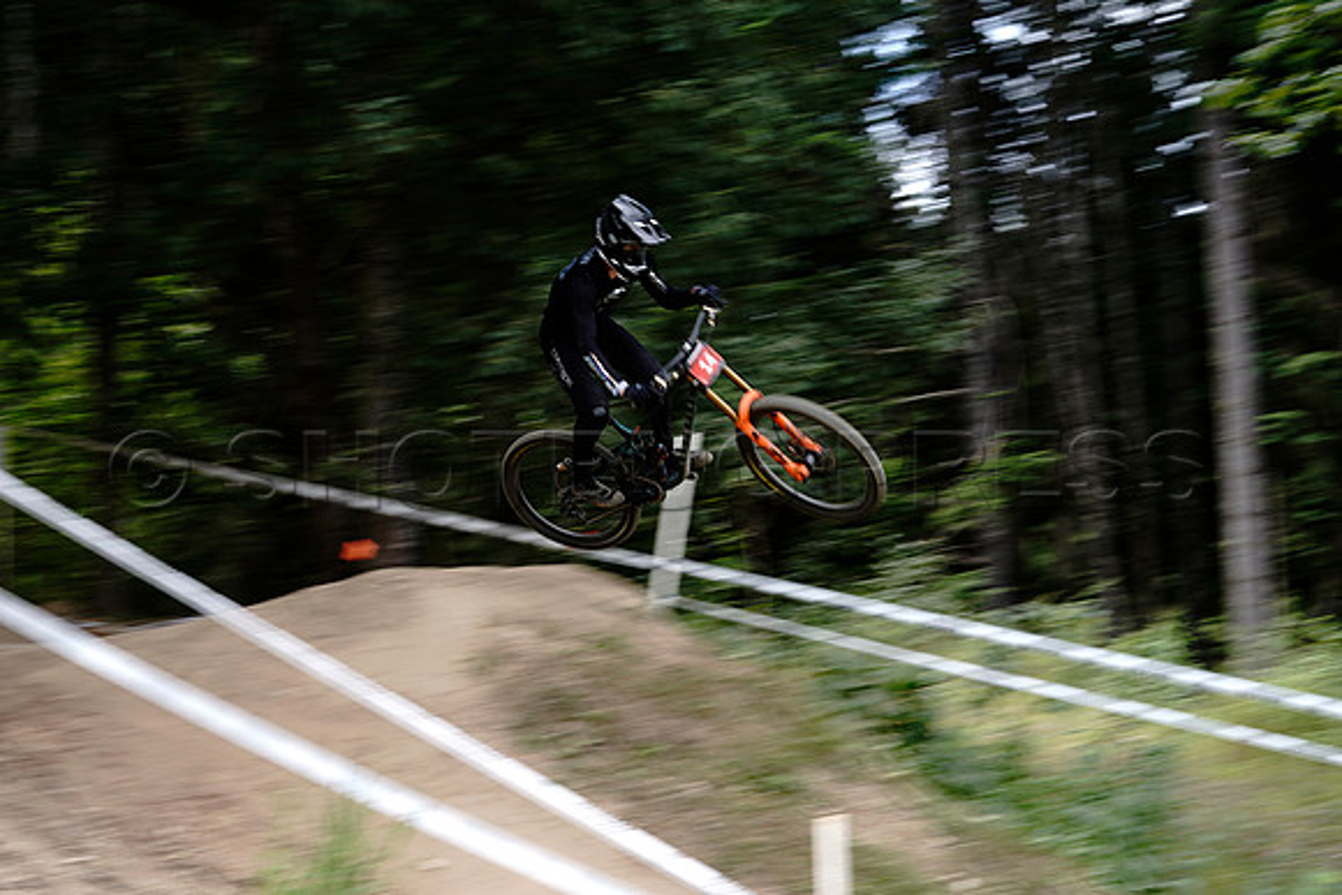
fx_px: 2610
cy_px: 448
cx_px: 671
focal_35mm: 70
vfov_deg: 19.5
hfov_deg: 28.8
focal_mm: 70
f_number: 5.6
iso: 50
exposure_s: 1/60
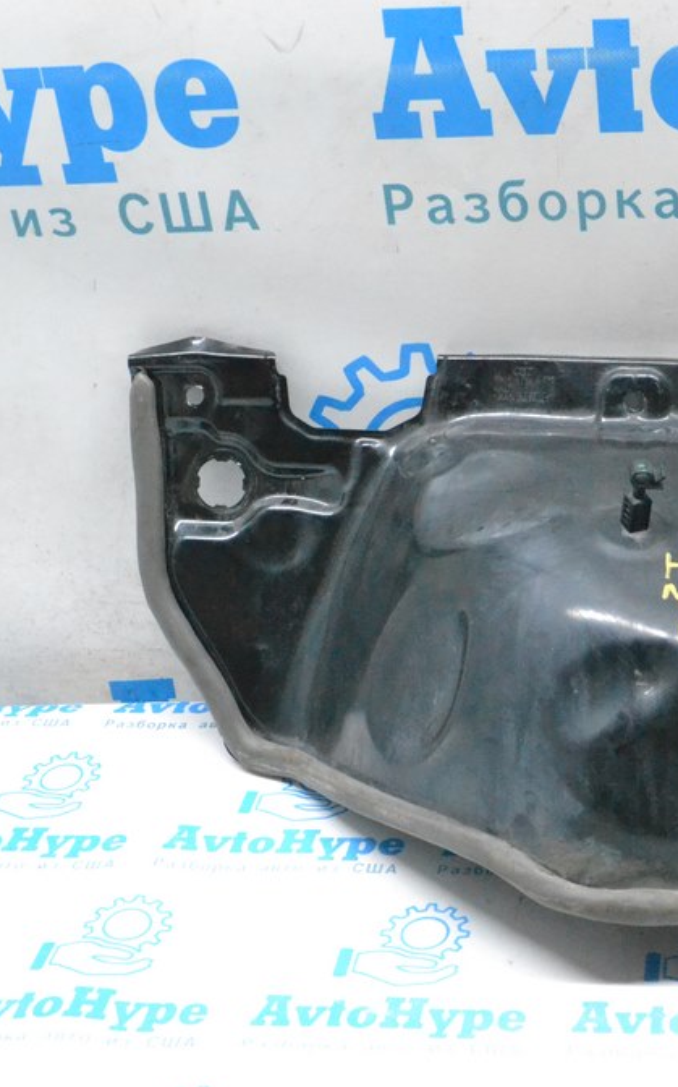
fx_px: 1657
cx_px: 722
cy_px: 540
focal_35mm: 56
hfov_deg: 22.0
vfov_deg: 36.3
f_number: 9
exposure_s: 1/125
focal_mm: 24
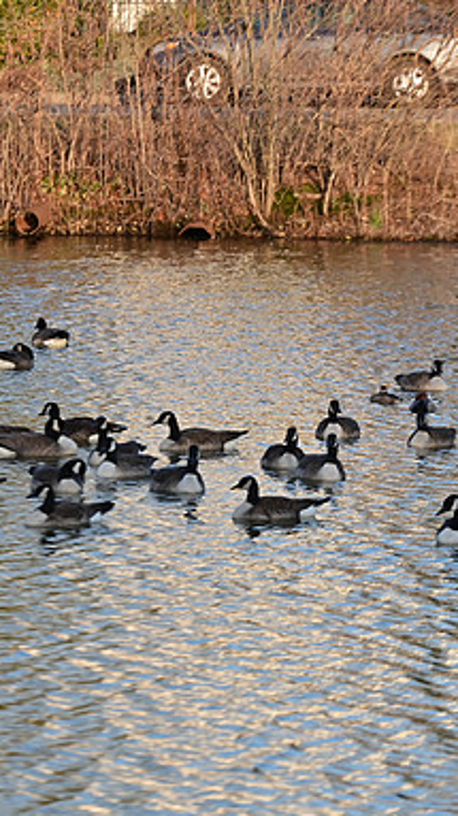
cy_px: 407
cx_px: 398
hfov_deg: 3.8
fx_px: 6855
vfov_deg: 6.8
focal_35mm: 317
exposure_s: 1/2000
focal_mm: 200
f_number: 5
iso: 500
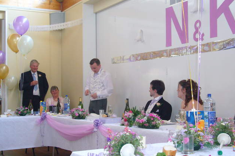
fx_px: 372
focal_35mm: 57
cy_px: 87
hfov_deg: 35.1
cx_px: 117
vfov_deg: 23.7
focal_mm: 8.8
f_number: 3.8
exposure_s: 1/10
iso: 200
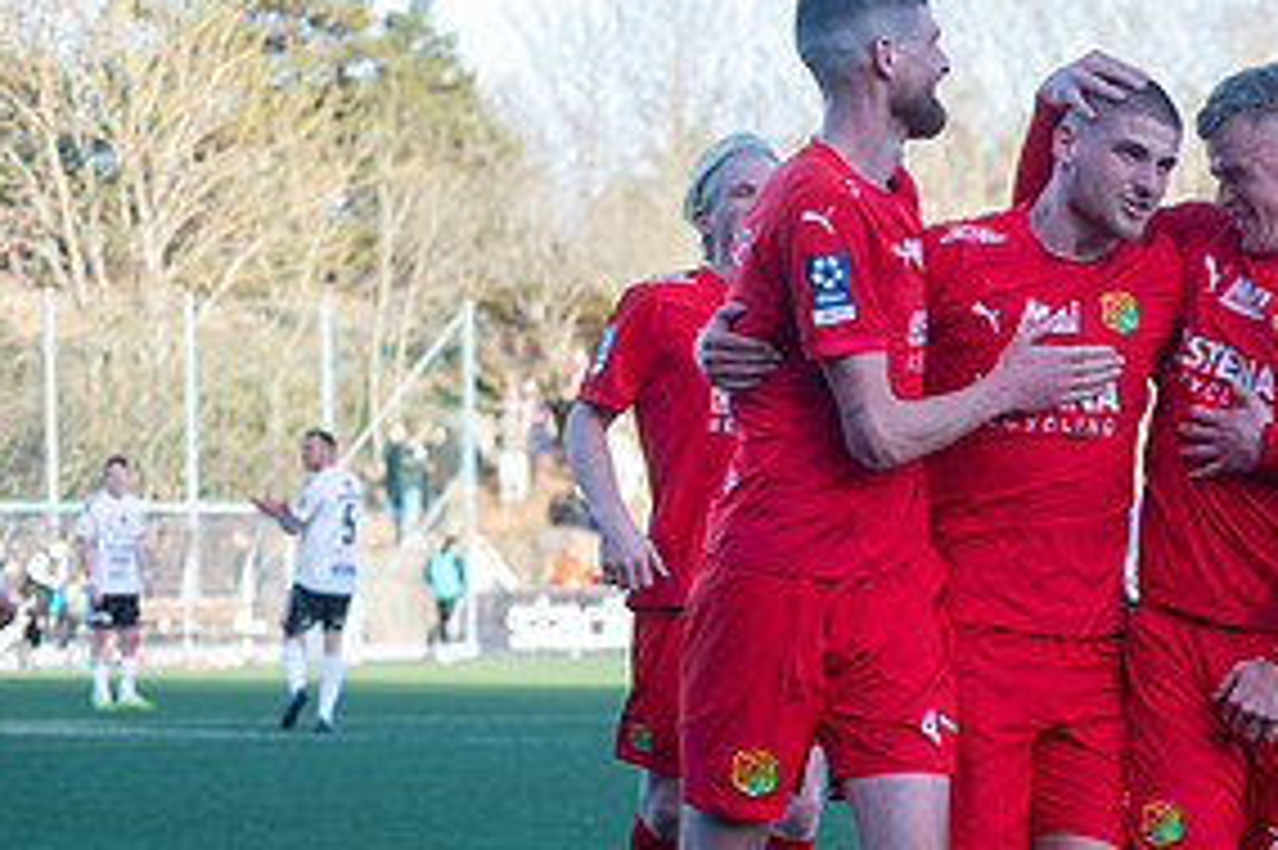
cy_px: 711
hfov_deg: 14.2
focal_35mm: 143
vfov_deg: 9.6
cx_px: 1184
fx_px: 5073
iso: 500
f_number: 3.2
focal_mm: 70
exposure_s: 1/1000
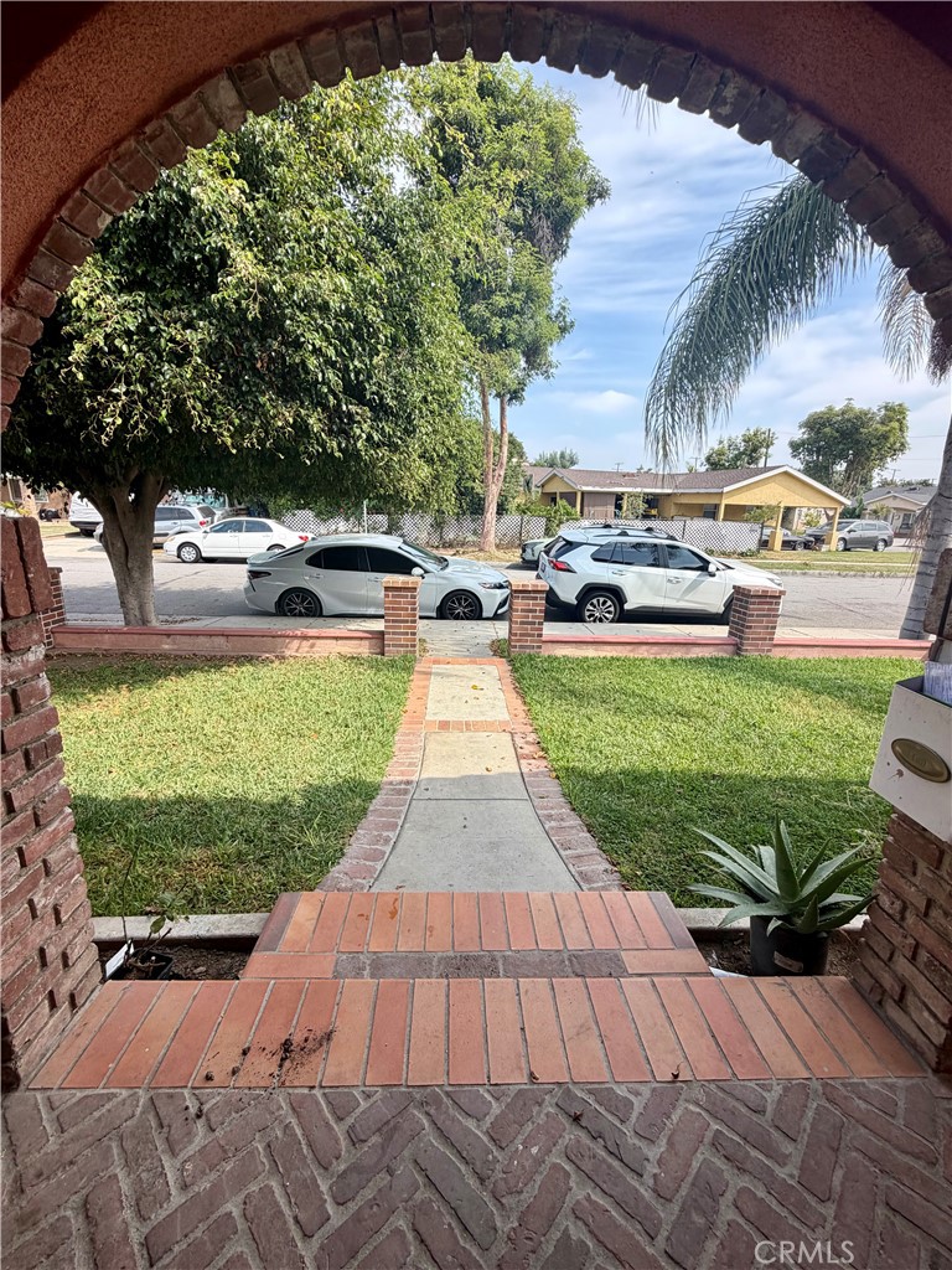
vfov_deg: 102.1
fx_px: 513
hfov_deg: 85.7
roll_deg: -1.7
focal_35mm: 14
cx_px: 476
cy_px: 635
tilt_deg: -13.7
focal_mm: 2.22
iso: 40
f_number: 2.2
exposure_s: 1/638
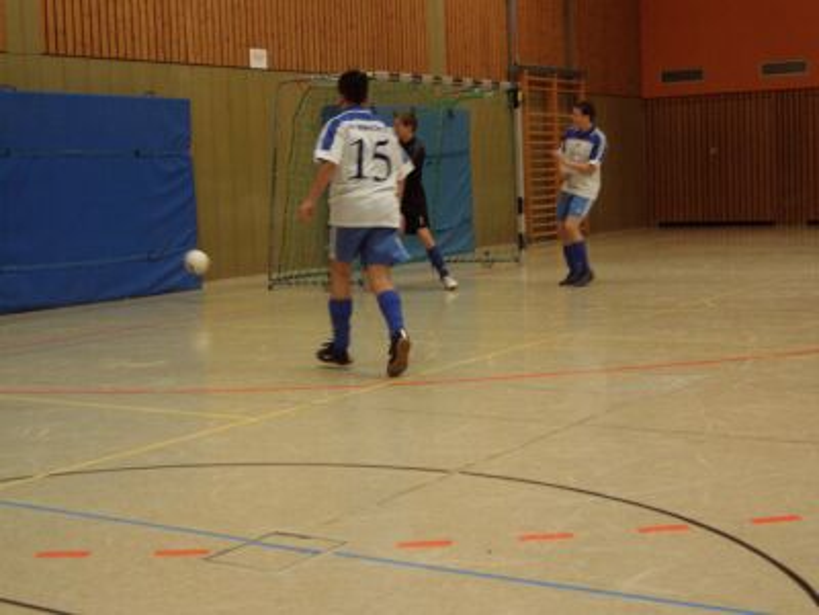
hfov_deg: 34.9
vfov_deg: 26.6
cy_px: 308
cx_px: 410
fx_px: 1301
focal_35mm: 55
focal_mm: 11.4
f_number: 3.3
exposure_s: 1/100
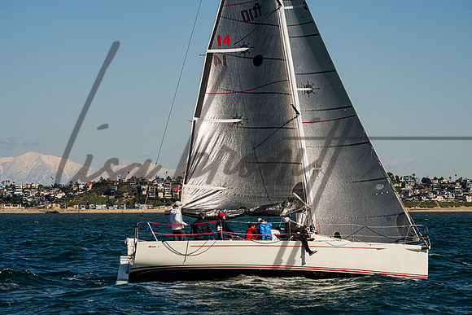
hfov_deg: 14.1
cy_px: 158
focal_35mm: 145
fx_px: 1903
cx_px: 236
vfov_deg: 9.5
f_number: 9
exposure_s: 1/2000
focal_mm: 145
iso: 400
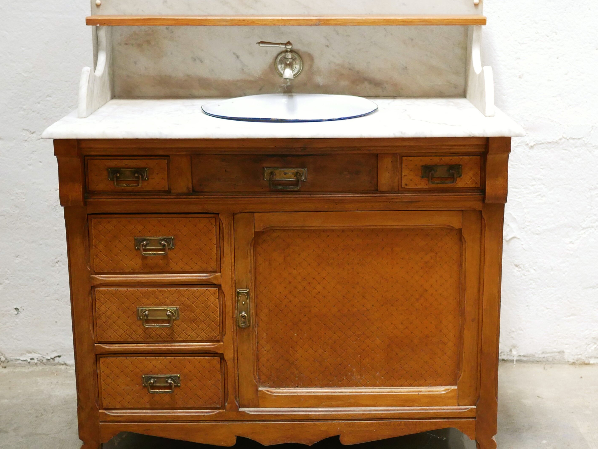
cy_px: 221
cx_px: 359
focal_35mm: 65
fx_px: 1124
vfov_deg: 22.6
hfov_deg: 29.7
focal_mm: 20
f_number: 1.7
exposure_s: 1/60
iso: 1000
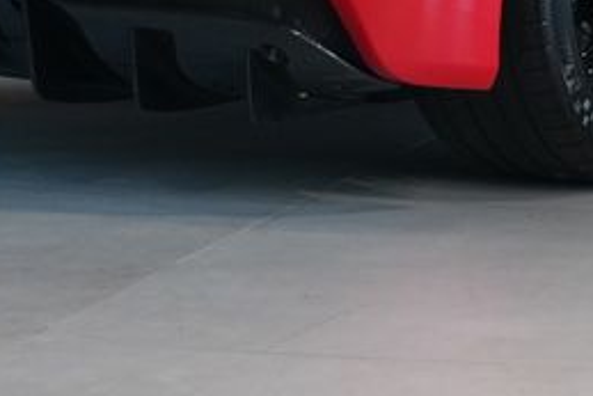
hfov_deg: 9.0
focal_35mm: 229
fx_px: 3774
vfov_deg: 5.9
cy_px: -324
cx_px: 524
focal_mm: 58
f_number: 5
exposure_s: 1/160
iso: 2500
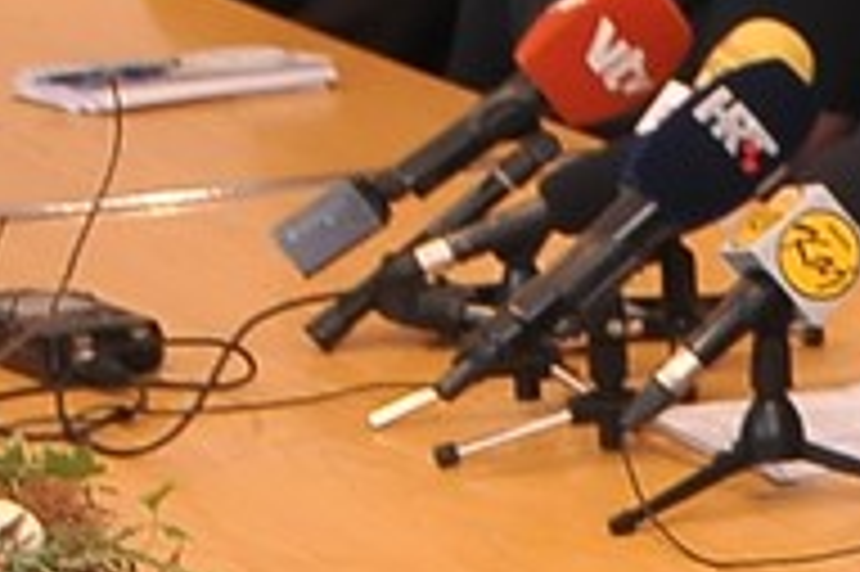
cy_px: 401
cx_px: 2157
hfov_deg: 8.8
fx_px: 4988
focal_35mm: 209
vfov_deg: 6.6
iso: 800
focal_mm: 26
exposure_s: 1/60
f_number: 7.1
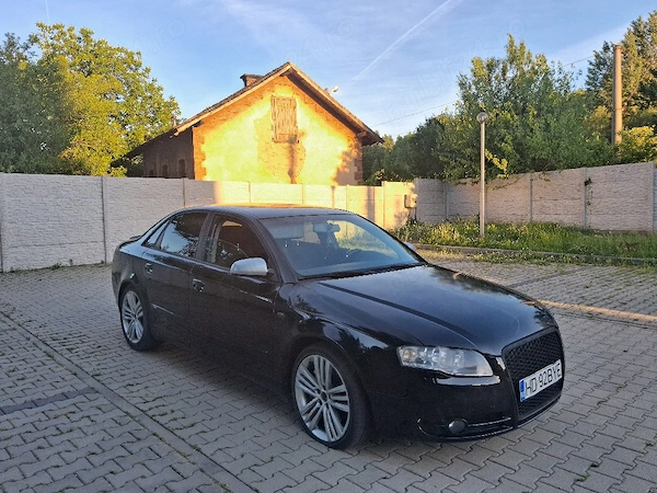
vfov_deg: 51.4
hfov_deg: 65.3
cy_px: 246
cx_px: 328
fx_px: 512
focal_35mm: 27
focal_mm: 4
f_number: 1.8
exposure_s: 1/127
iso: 25
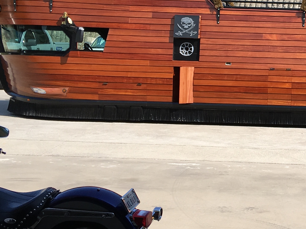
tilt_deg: -1.6
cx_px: 311
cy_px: 50
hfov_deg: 23.1
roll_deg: -2.2
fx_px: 716
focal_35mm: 81
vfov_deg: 18.1
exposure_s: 1/1166
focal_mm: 4.15
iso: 25
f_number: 2.2
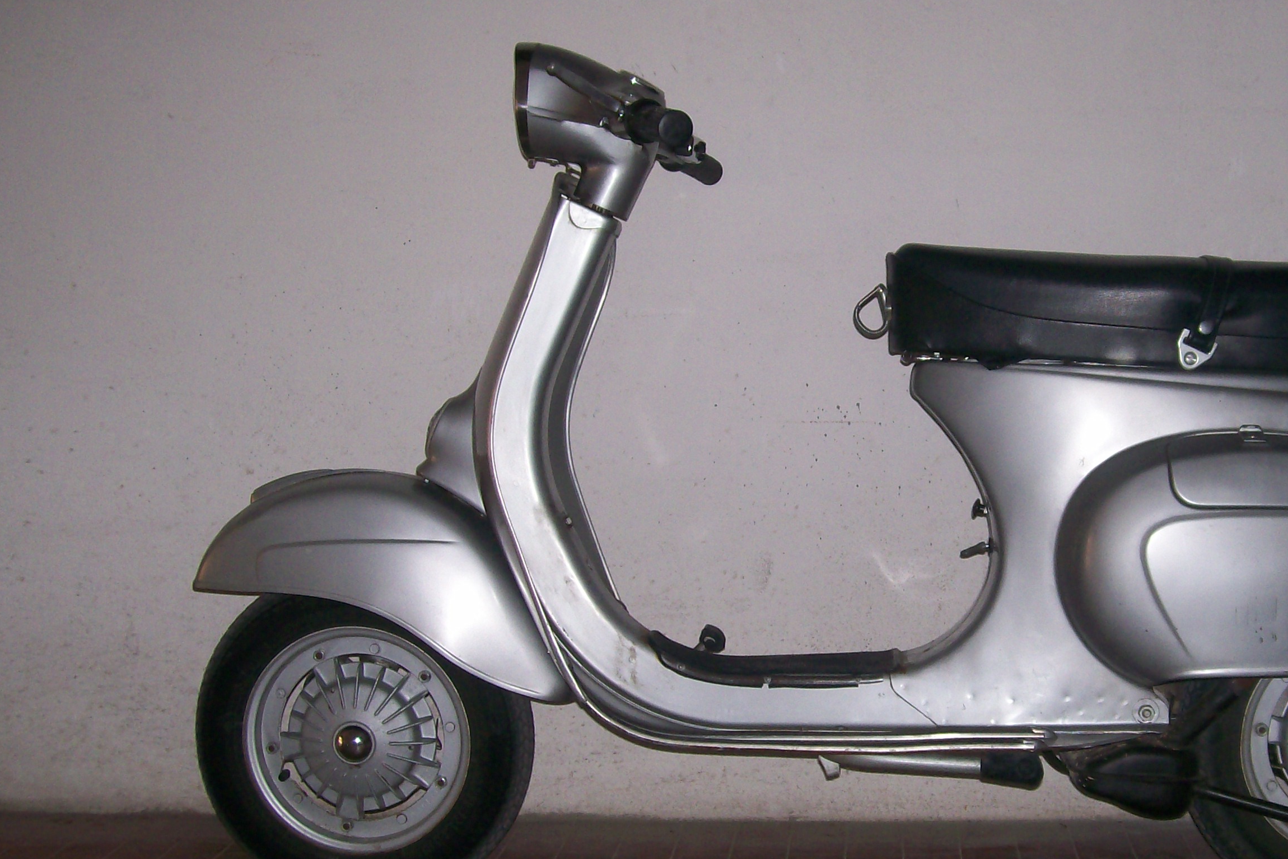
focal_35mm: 50
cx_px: 841
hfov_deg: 39.2
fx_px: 1789
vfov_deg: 27.0
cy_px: 497
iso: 80
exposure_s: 1/64
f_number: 2.7
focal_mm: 6
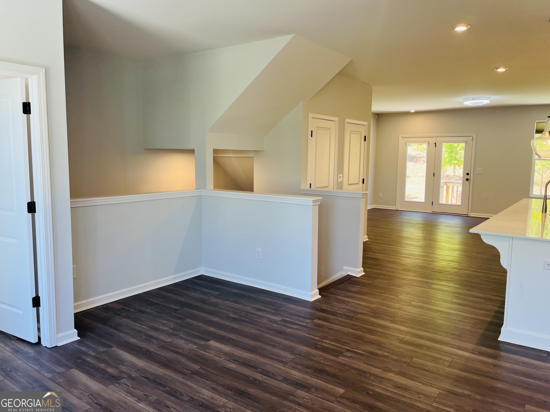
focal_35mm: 26
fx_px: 413
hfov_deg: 67.3
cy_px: 206
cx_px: 275
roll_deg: -0.3
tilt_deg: -6.7
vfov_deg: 53.1
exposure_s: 1/120
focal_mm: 5.1
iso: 64
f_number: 1.6
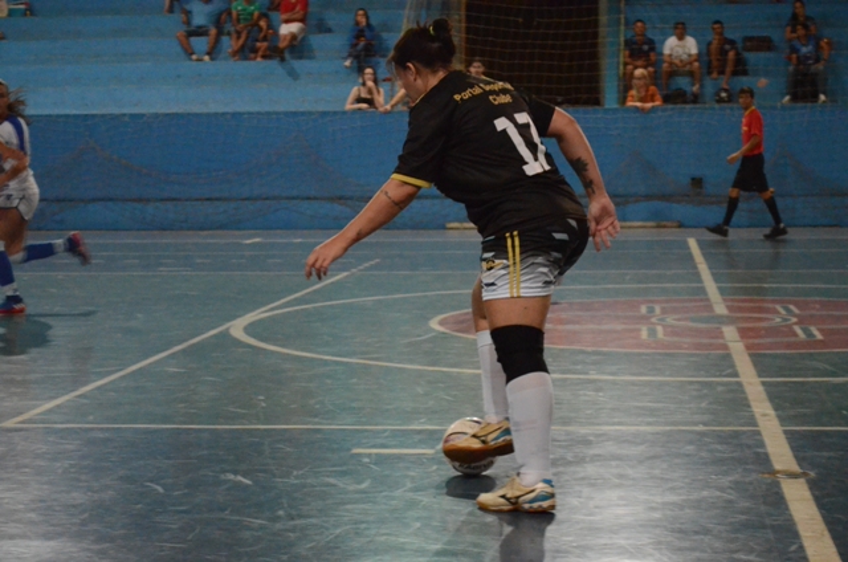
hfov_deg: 24.7
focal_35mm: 82
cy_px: 281
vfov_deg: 16.5
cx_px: 424
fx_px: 1939
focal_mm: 55
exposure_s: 1/100
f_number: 6.3
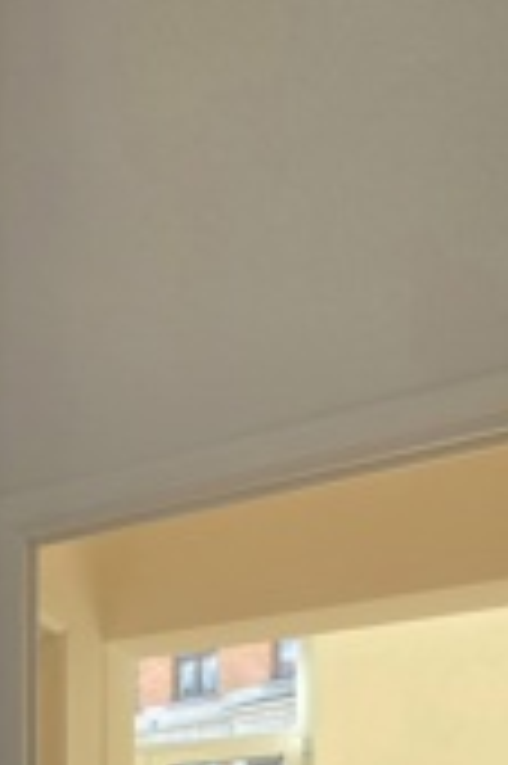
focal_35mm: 51
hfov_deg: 13.3
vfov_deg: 31.0
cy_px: 976
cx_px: -850
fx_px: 1082
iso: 25
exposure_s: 1/120
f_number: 1.9
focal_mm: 2.2
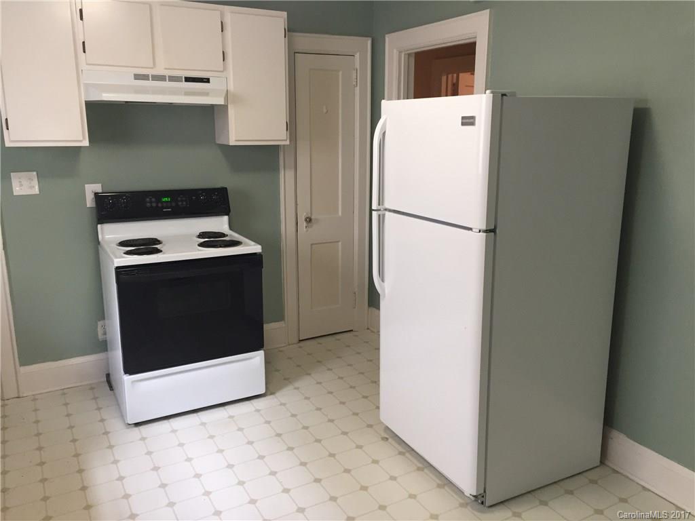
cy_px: 260
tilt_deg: -14.3
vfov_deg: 48.2
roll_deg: -0.9
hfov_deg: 61.7
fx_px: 582
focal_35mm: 29
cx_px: 348
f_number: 2.2
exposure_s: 1/30
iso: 100
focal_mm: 4.15
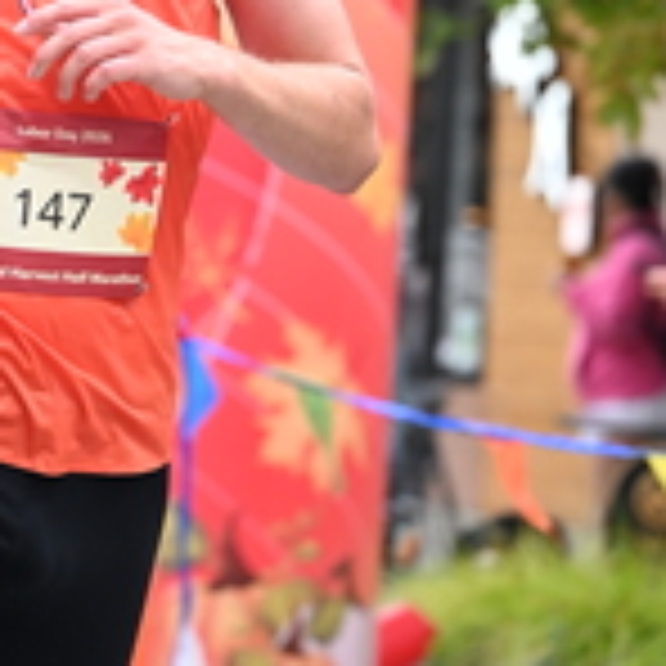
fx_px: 5311
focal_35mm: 244
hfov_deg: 7.1
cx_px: -11
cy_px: -63
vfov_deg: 7.1
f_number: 2.8
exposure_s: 1/640
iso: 1600
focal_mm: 77
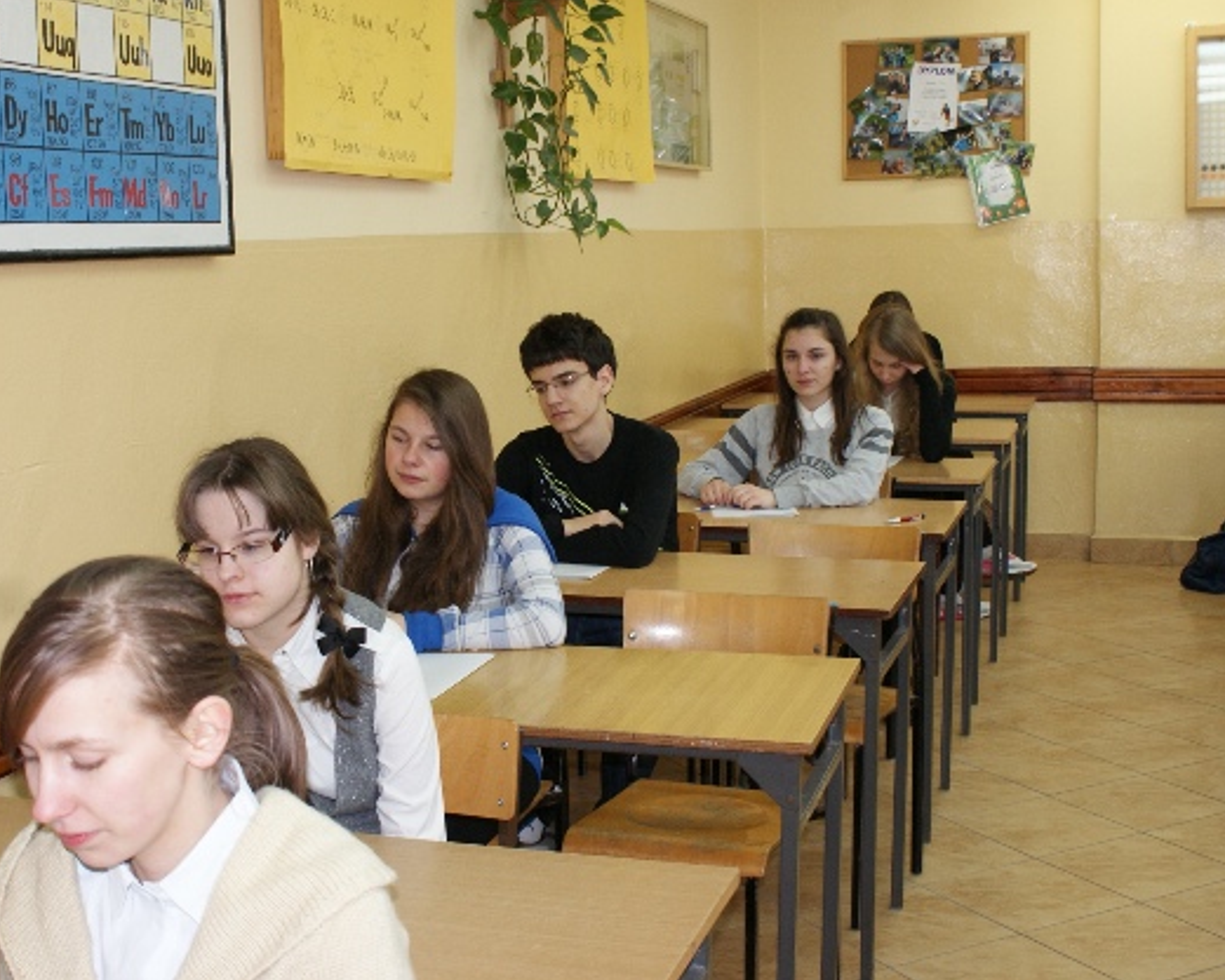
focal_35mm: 45
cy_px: 483
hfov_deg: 41.1
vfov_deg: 33.4
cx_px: 550
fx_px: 1632
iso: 400
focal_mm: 26
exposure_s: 1/60
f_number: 5.6
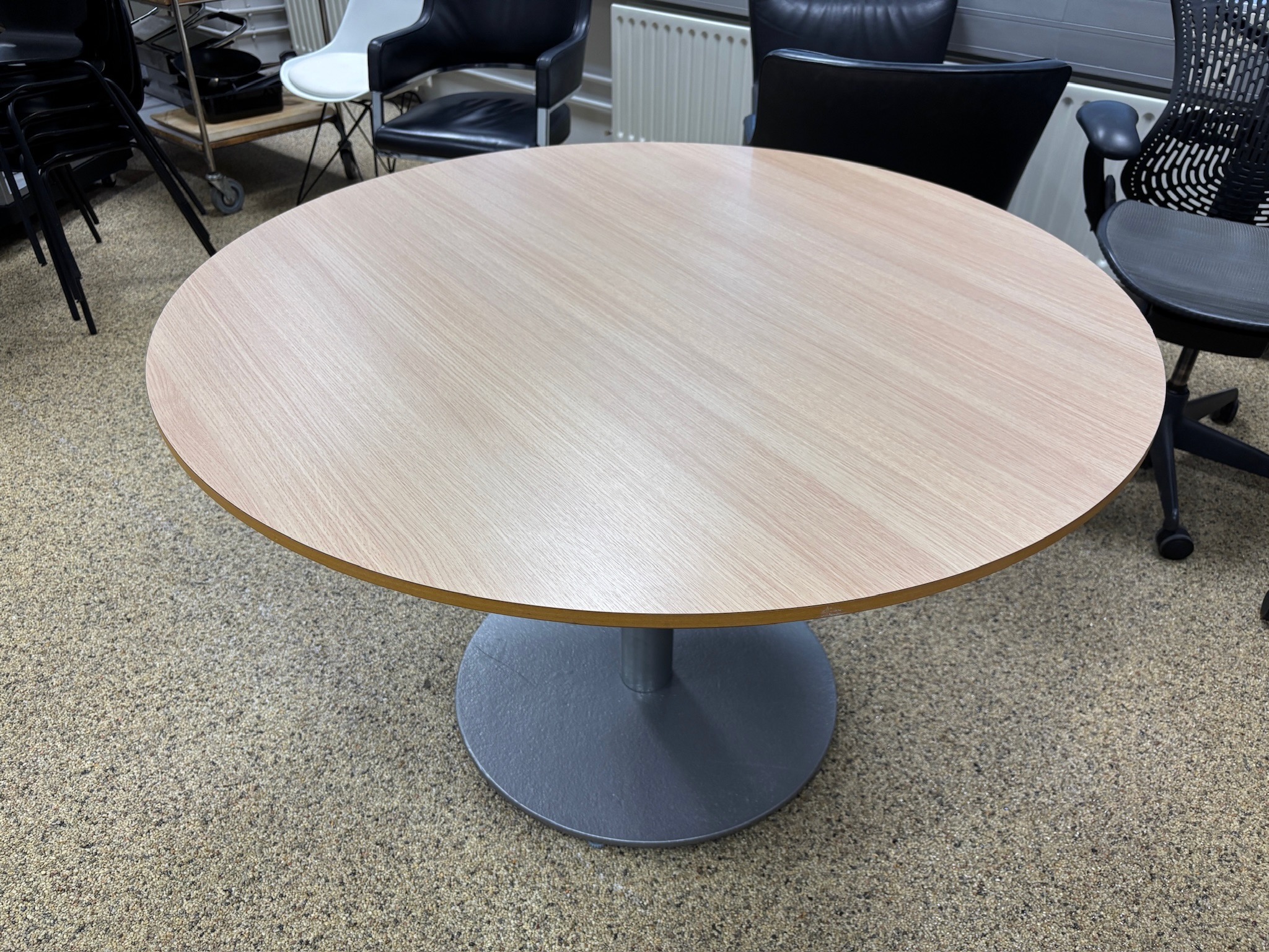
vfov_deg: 53.1
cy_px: 476
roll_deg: -0.2
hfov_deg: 67.3
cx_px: 634
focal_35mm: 26
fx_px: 953
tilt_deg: -33.9
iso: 100
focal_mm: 5.96
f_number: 1.6
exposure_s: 1/100
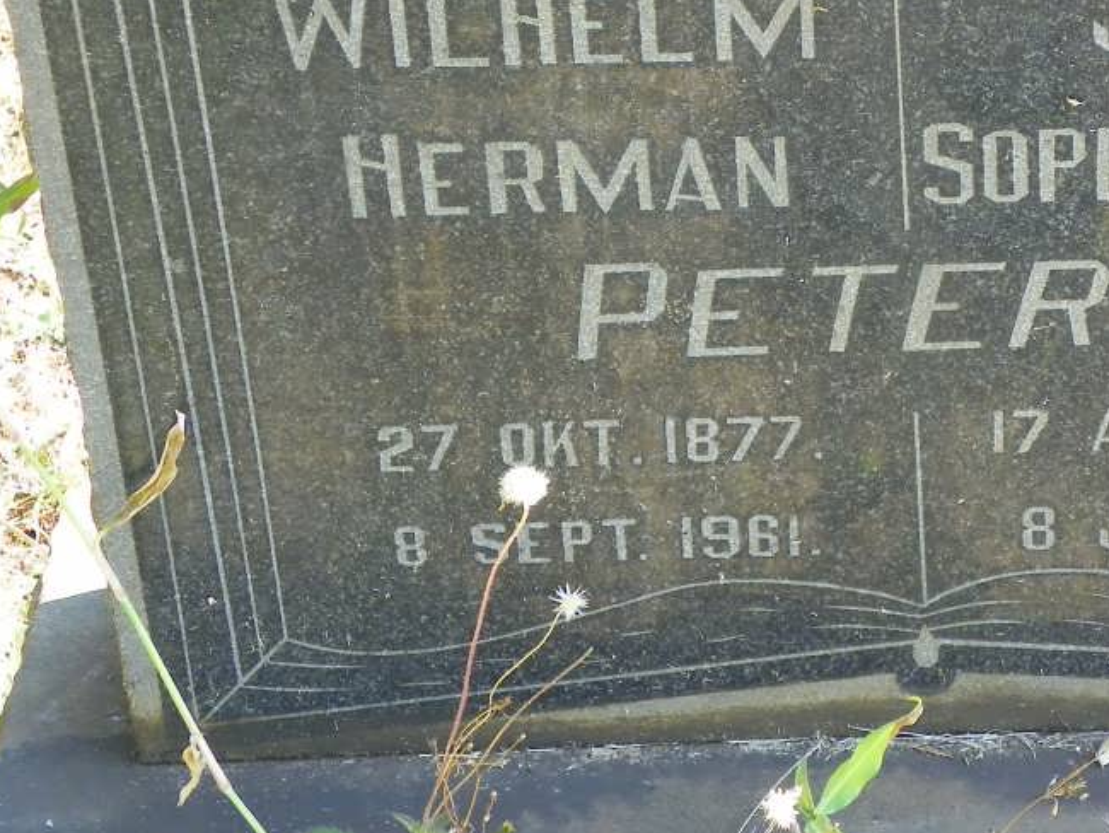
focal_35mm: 131
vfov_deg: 11.3
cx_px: 926
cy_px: 154
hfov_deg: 14.9
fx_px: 4198
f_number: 3.5
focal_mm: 12.6
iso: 64
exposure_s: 1/60
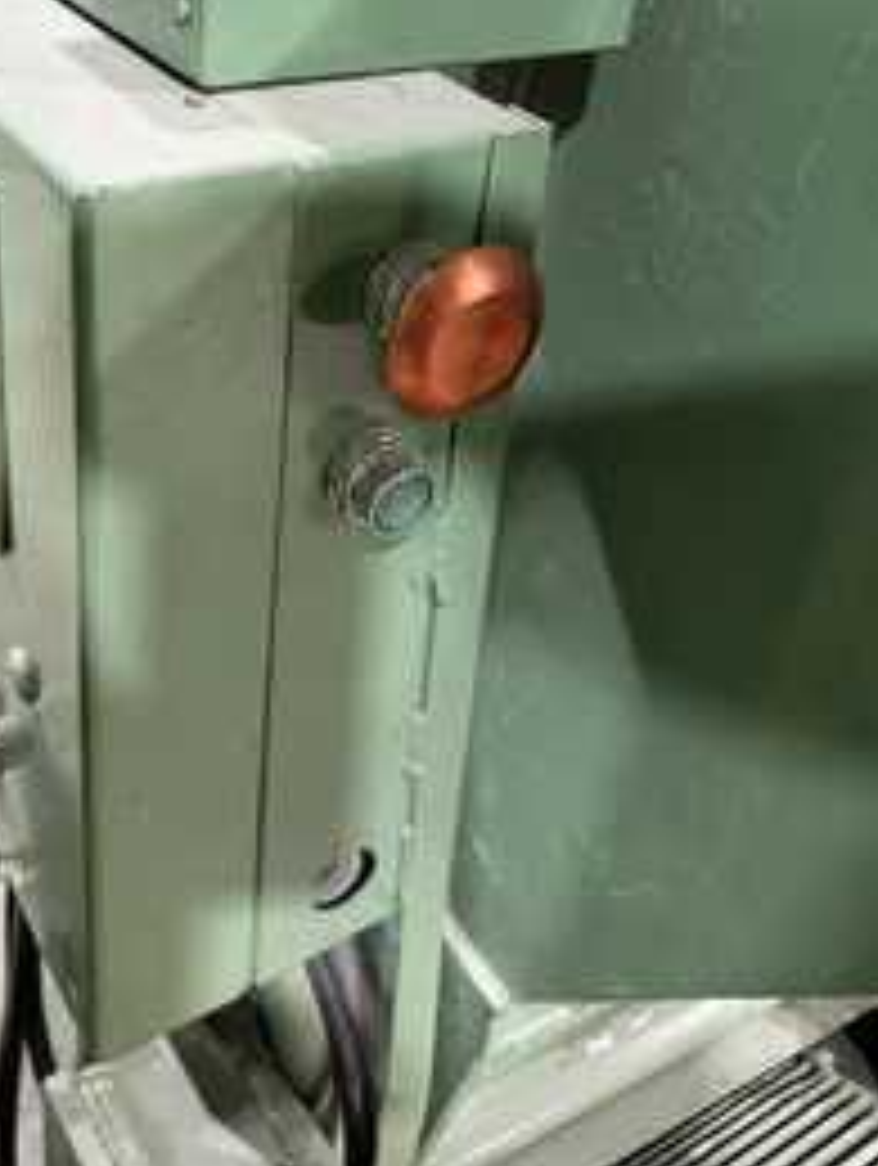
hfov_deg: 38.6
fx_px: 1248
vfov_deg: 48.1
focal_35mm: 37
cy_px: 284
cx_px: 356
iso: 320
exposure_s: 1/60
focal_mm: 6.76
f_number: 1.78
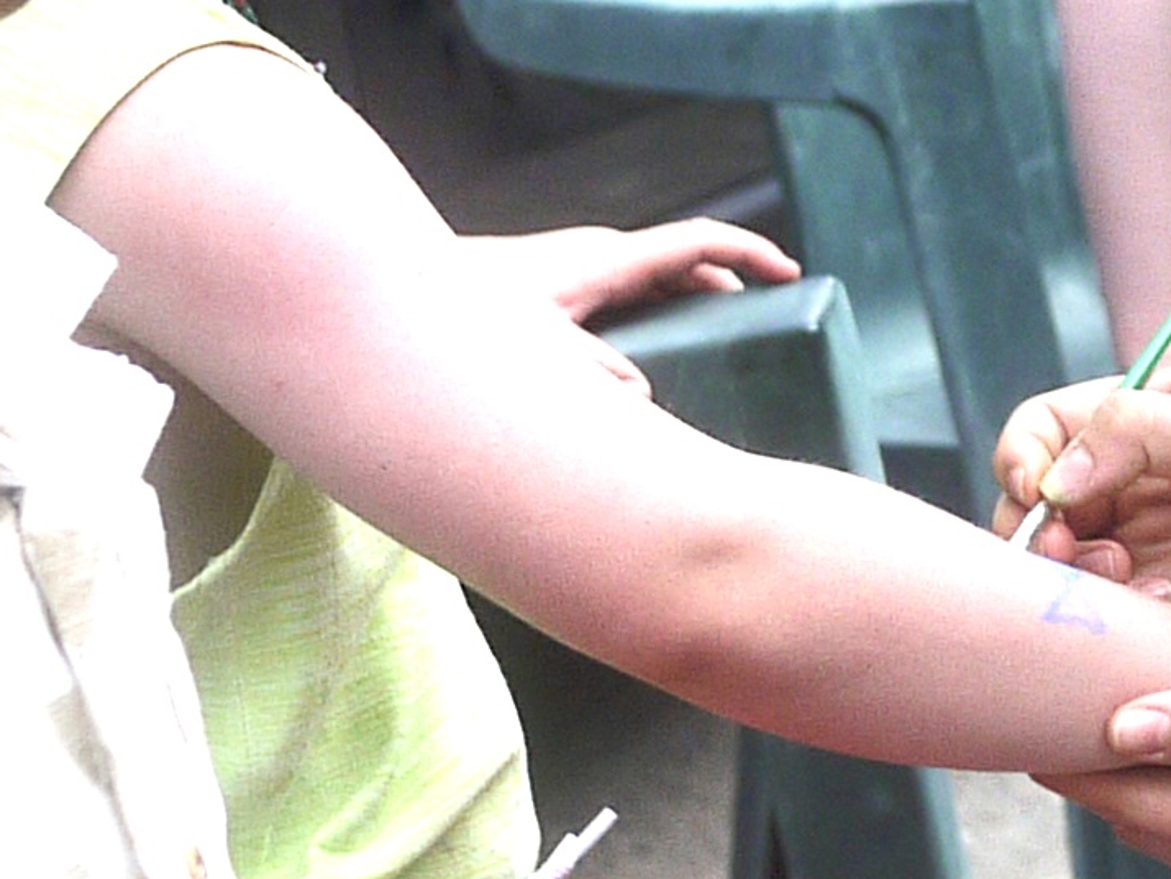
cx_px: 1835
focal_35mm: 224
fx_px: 7580
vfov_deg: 6.6
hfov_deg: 8.6
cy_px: -141
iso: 100
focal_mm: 20
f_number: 2.8
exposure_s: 1/2500
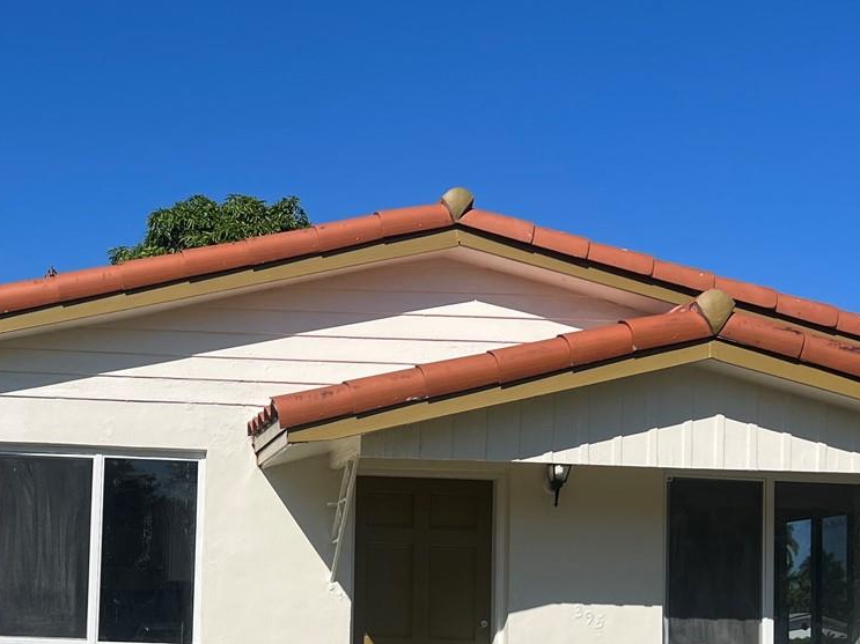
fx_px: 1391
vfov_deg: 25.5
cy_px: 543
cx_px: 134
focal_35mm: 56
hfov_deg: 33.1
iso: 50
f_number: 1.5
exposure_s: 1/10309
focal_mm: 5.7
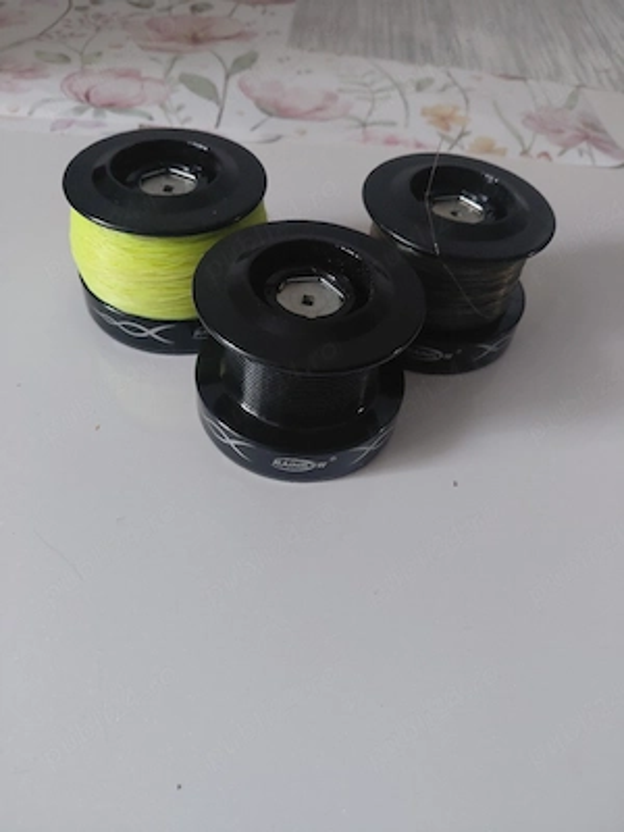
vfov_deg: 69.4
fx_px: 601
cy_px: 416
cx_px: 312
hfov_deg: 54.9
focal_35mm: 25
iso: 320
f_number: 1.8
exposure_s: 1/33.4
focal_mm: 4.69
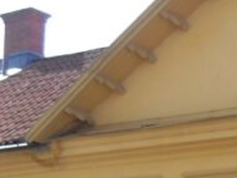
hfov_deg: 13.1
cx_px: 330
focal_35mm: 144
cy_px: 243
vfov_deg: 10.1
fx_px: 987
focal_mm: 6.3
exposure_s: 1/90
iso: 80
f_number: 7
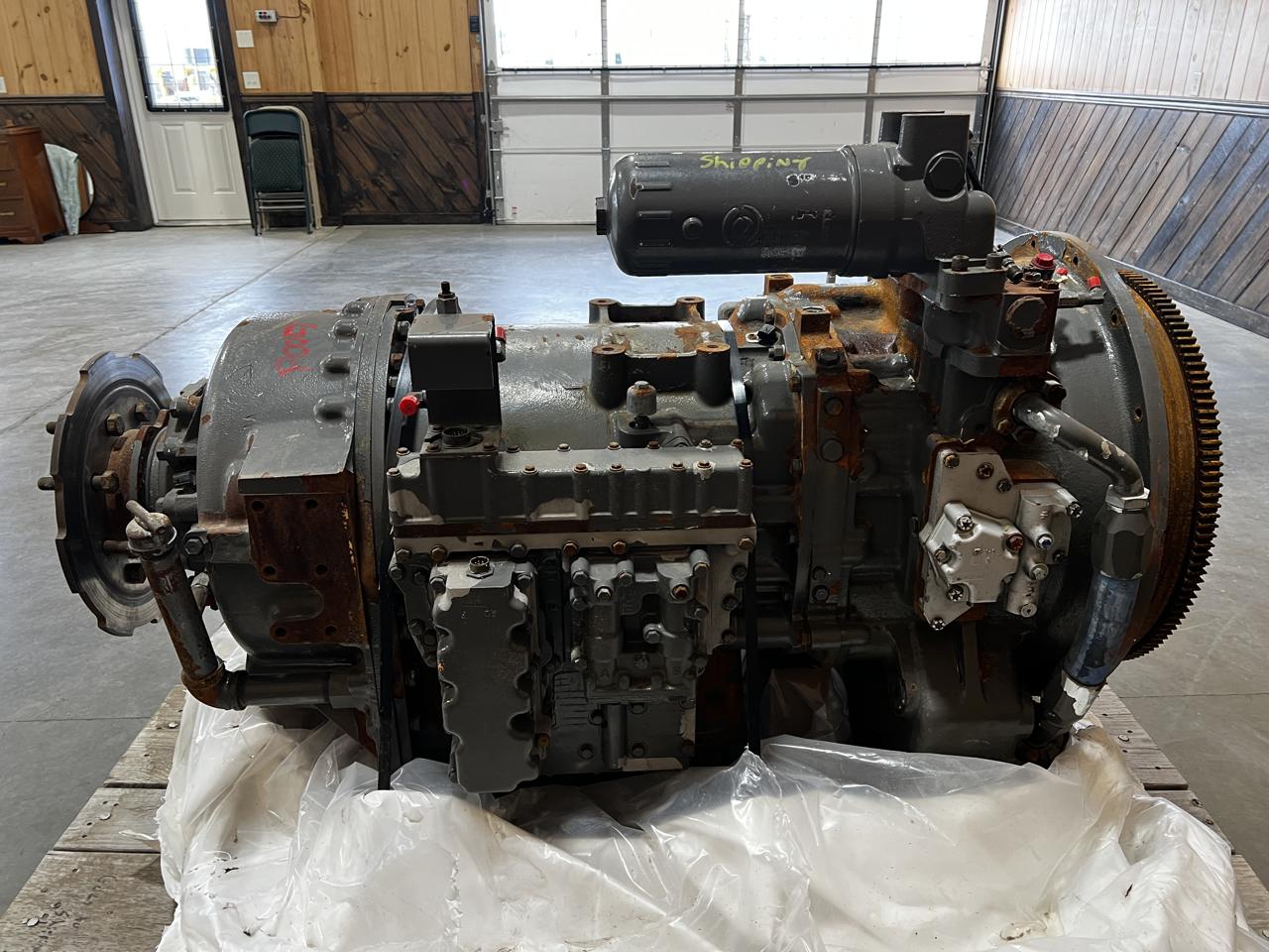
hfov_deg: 67.3
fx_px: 953
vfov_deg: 53.1
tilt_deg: -23.1
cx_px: 634
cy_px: 476
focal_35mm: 26
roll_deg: +0.9
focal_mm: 5.7
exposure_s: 1/77
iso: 125
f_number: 1.5
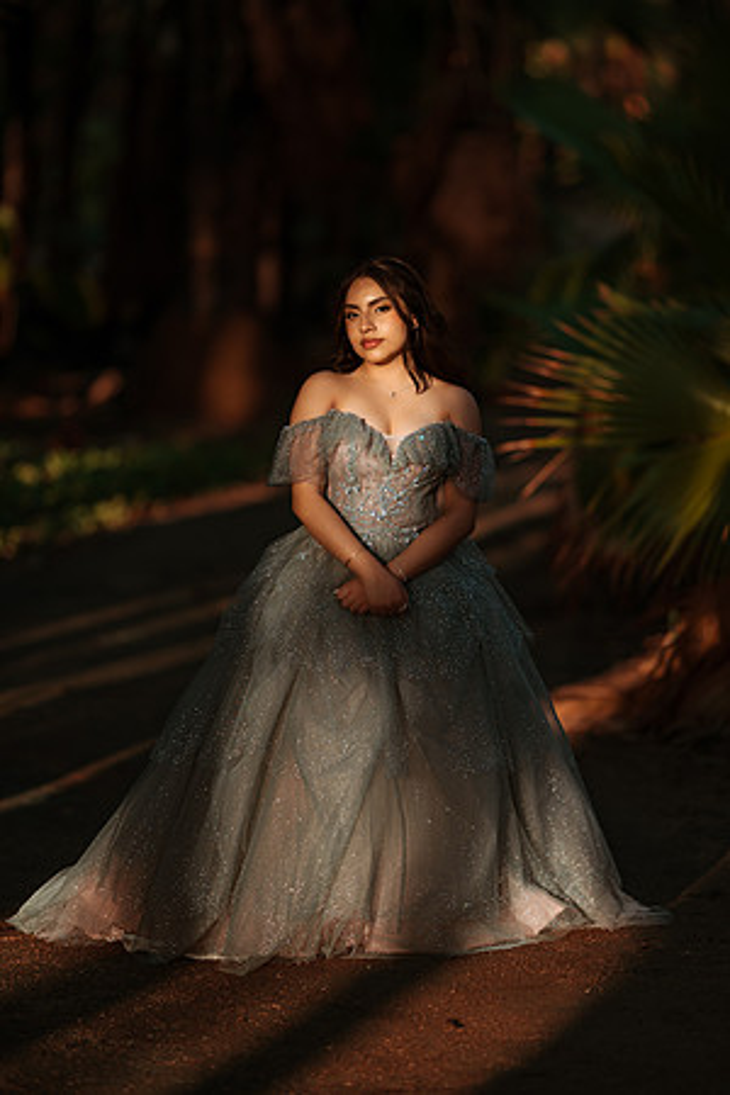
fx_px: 4106
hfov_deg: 10.2
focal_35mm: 135
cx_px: 365
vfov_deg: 15.2
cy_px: 548
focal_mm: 135
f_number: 1.8
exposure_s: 1/3200
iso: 100
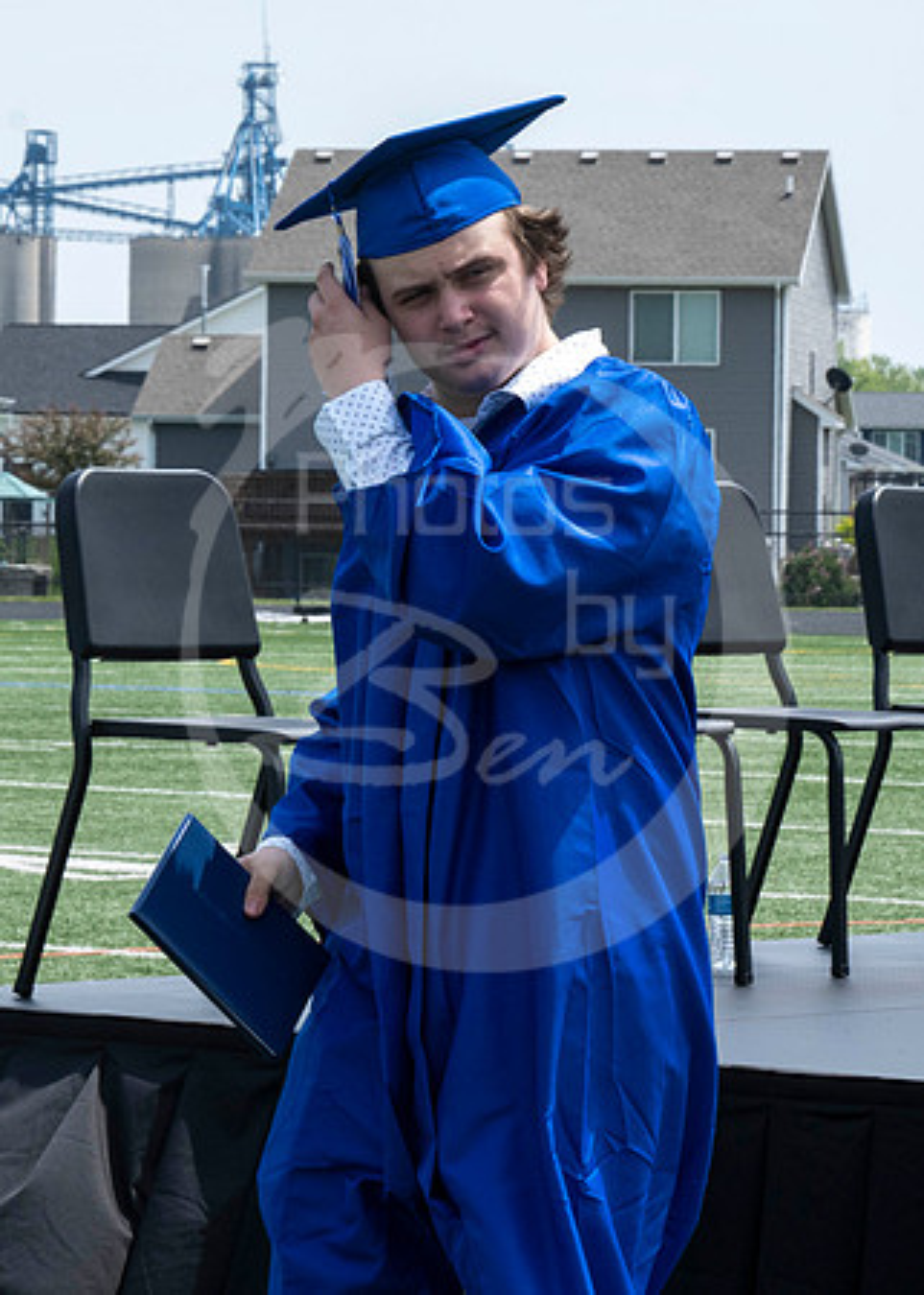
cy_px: 455
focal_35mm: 187
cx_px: 129
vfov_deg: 10.7
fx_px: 6883
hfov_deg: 7.7
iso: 200
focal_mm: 70
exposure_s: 1/250
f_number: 13
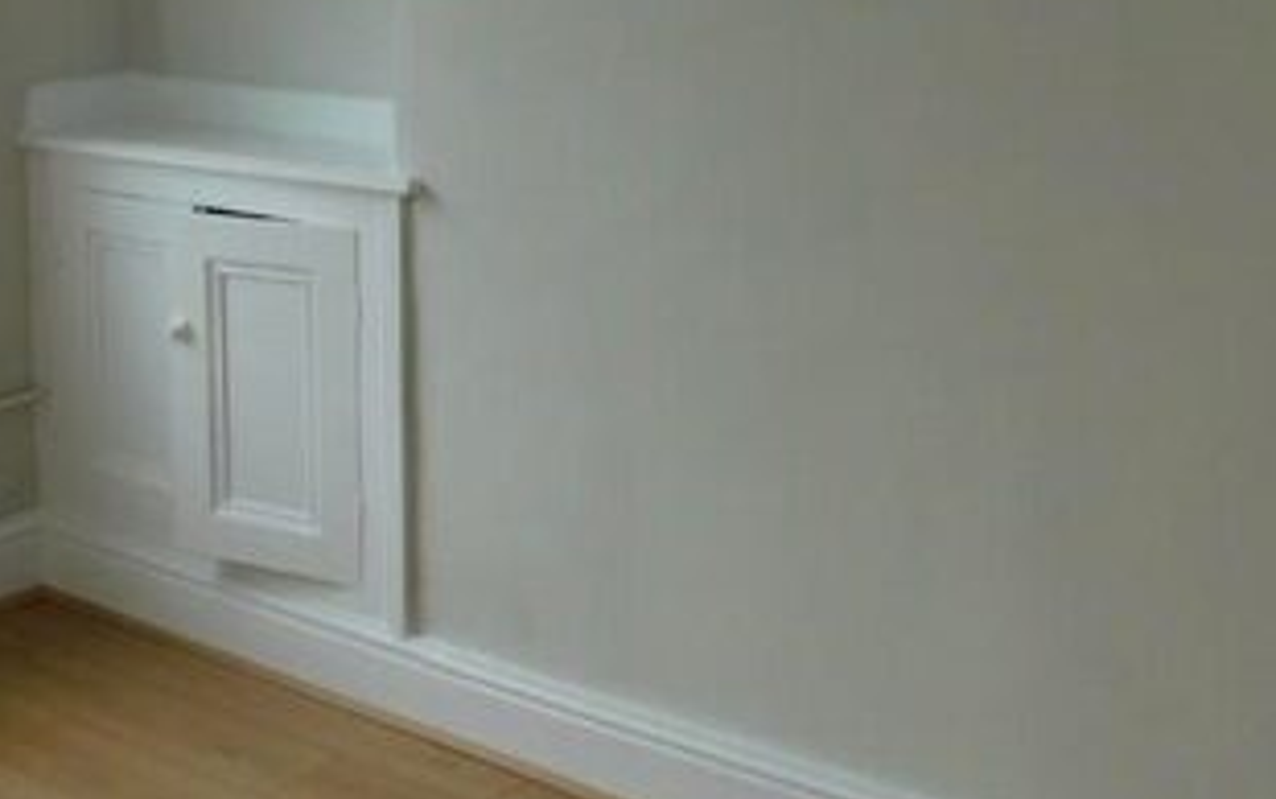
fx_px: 1913
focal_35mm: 55
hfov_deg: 35.6
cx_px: 247
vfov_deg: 22.6
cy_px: -19
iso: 125
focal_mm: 4
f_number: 3
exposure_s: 1/250
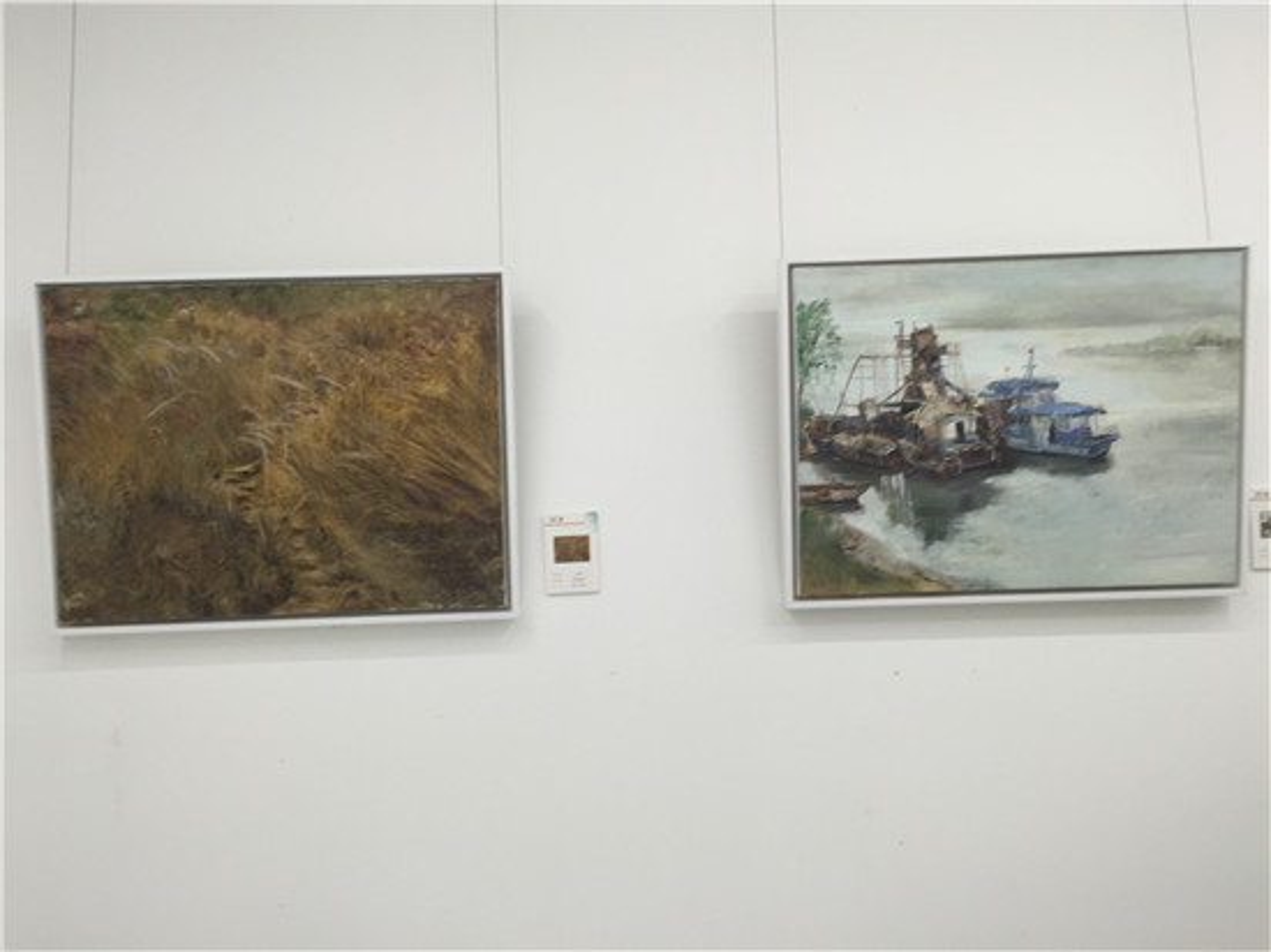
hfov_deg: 61.7
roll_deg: +2.2
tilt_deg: +4.1
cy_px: 476
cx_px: 636
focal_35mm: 29
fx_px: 1064
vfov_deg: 48.2
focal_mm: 4.15
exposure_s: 1/50
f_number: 2.2
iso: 32
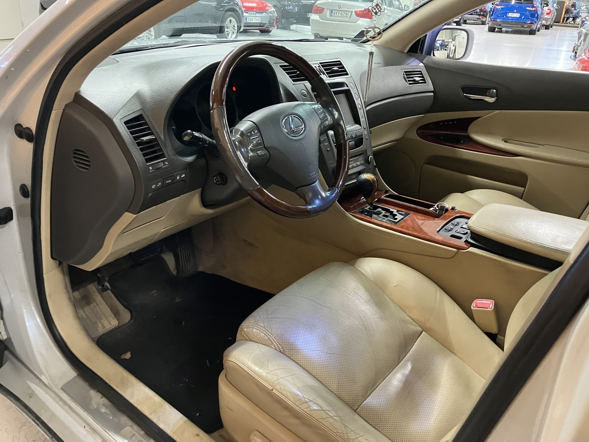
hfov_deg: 63.4
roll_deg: -2.7
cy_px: 221
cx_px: 294
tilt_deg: -23.3
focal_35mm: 28
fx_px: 476
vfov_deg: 49.7
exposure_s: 1/33
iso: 400
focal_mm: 3.99
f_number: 1.8
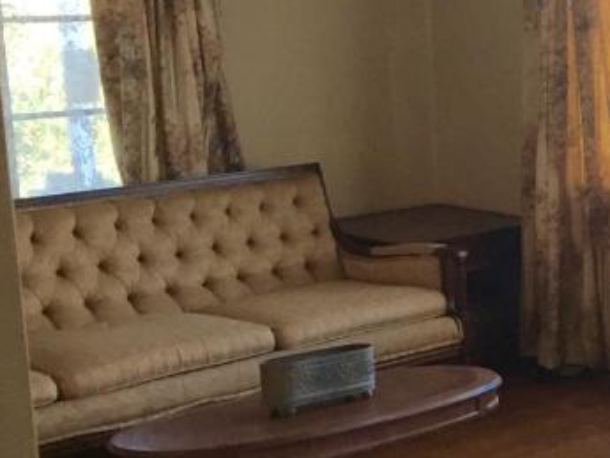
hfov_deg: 20.4
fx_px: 1516
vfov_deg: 17.2
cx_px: 835
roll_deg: -0.5
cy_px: 237
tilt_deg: -9.3
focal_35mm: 86
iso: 40
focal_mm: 4.15
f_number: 2.2
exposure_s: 1/30
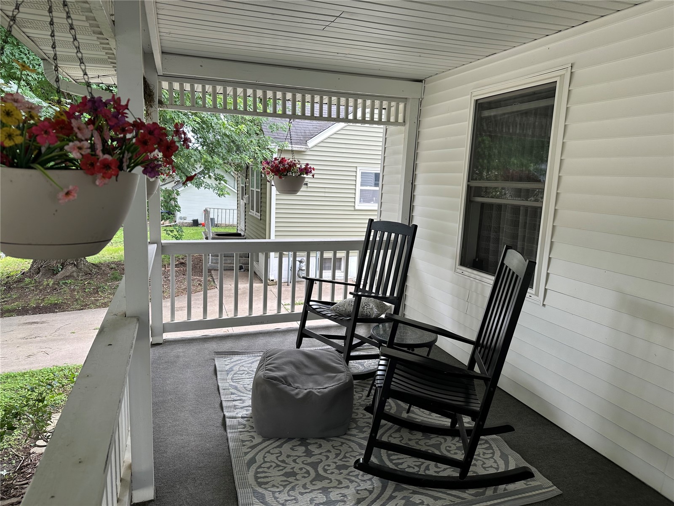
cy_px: 253
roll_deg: -3.5
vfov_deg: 56.8
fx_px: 467
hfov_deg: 71.6
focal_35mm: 24
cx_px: 337
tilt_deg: -8.5
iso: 64
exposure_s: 1/152
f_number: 1.78
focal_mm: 6.86
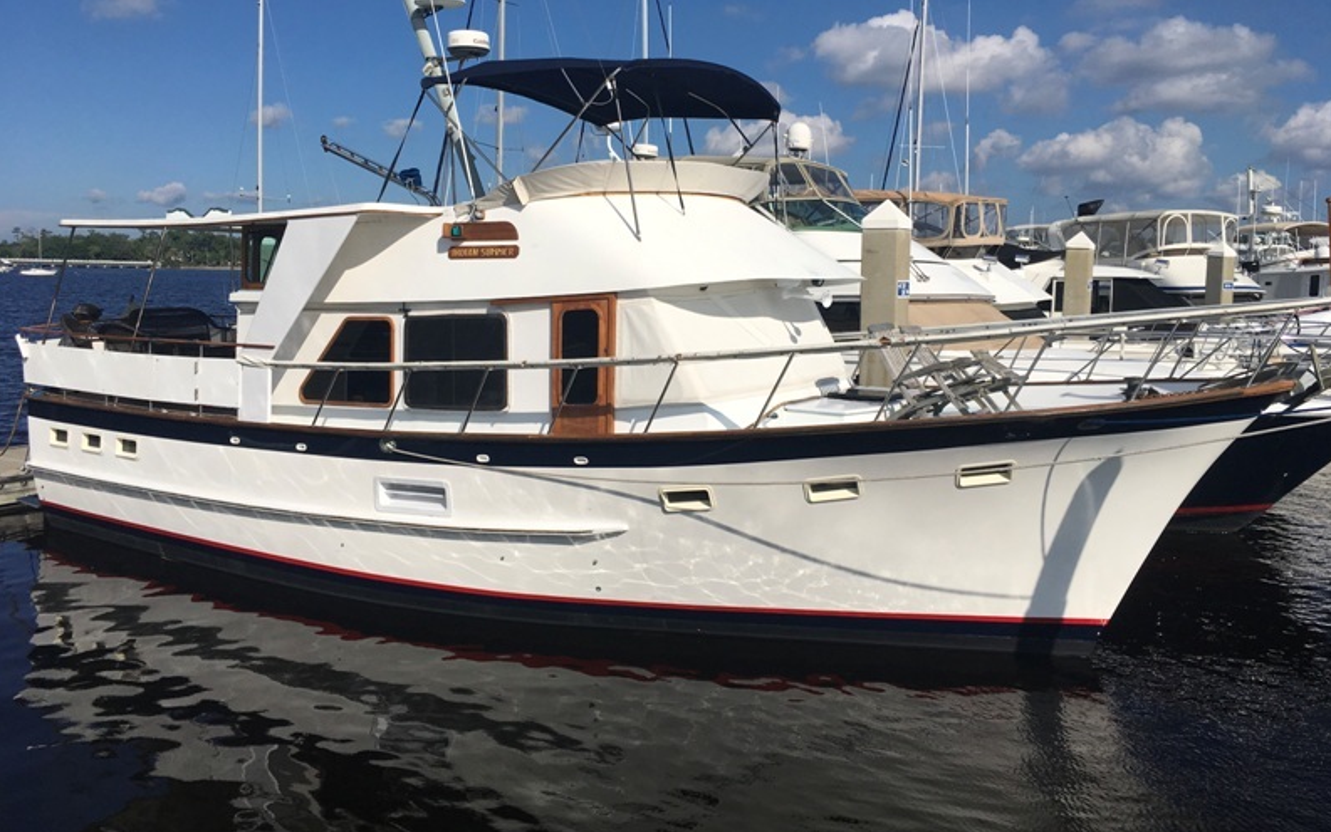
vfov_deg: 40.6
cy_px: 367
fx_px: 1125
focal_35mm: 31
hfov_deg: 61.2
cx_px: 670
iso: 25
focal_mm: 4.15
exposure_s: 1/4808
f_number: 2.2
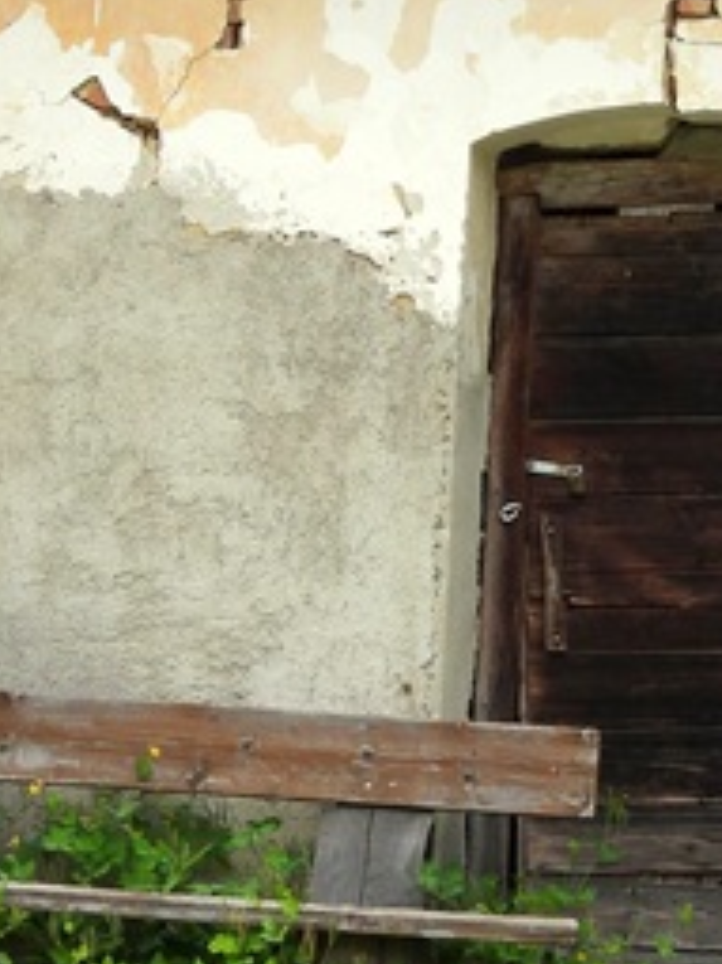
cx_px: 767
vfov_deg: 3.2
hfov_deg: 2.4
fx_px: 17479
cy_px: -68
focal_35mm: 628
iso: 100
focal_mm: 35.7
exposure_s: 1/125
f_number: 4.5
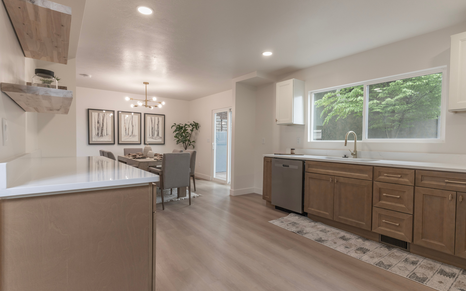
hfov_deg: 91.1
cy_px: 148
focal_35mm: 18
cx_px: 235
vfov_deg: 65.0
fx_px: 229
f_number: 5.6
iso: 250
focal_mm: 17
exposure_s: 1/50
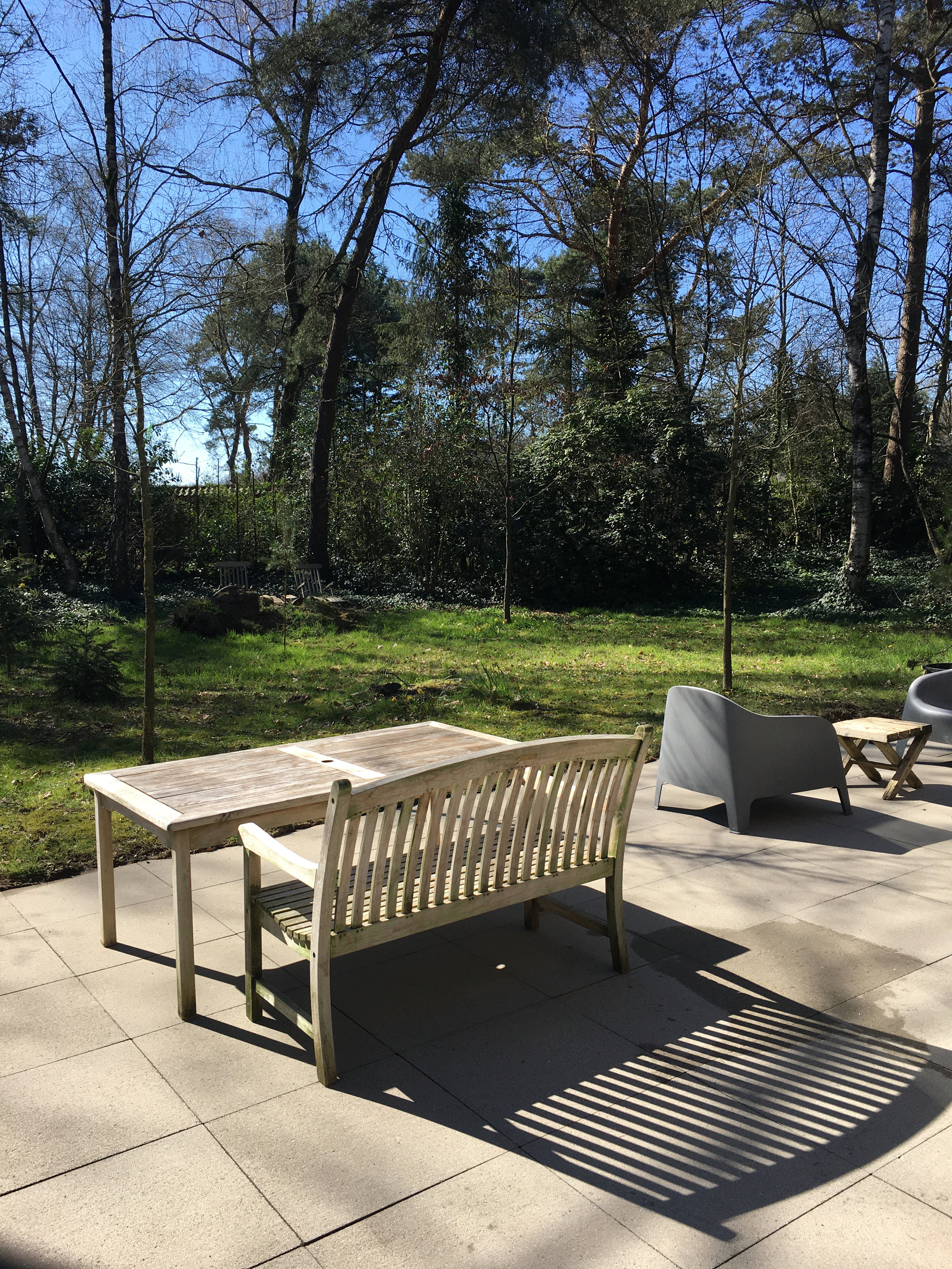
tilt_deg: -4.7
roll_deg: +1.1
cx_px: 476
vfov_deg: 61.7
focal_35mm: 29
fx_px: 1063
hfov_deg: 48.2
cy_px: 634
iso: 25
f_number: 2.2
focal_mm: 4.15
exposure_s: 1/818
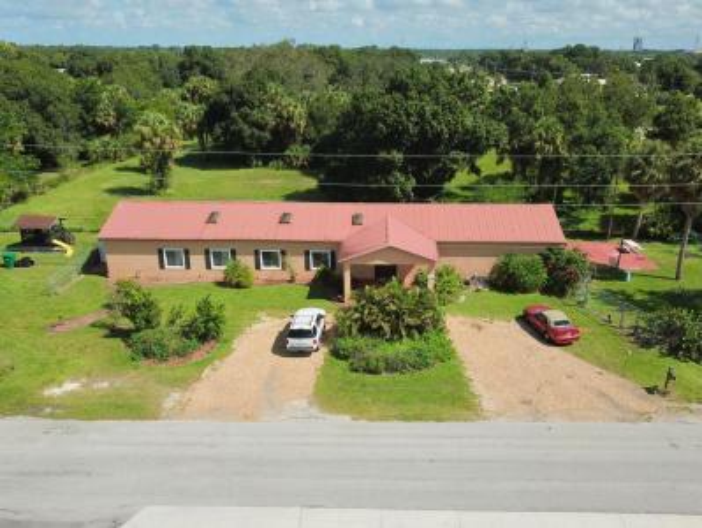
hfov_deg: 67.3
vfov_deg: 53.1
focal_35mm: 26
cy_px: 264
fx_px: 528
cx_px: 351
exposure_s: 1/100
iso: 100
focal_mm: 4.73
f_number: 2.2
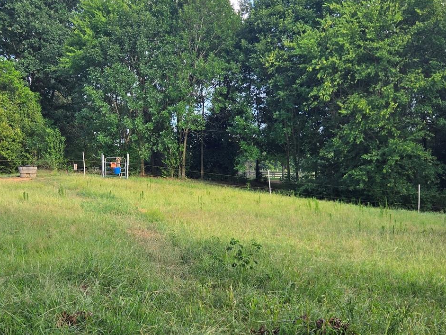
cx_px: 191
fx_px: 644
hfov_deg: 38.1
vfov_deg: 28.9
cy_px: 227
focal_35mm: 50
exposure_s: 1/499
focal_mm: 5.4
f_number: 1.8
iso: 25
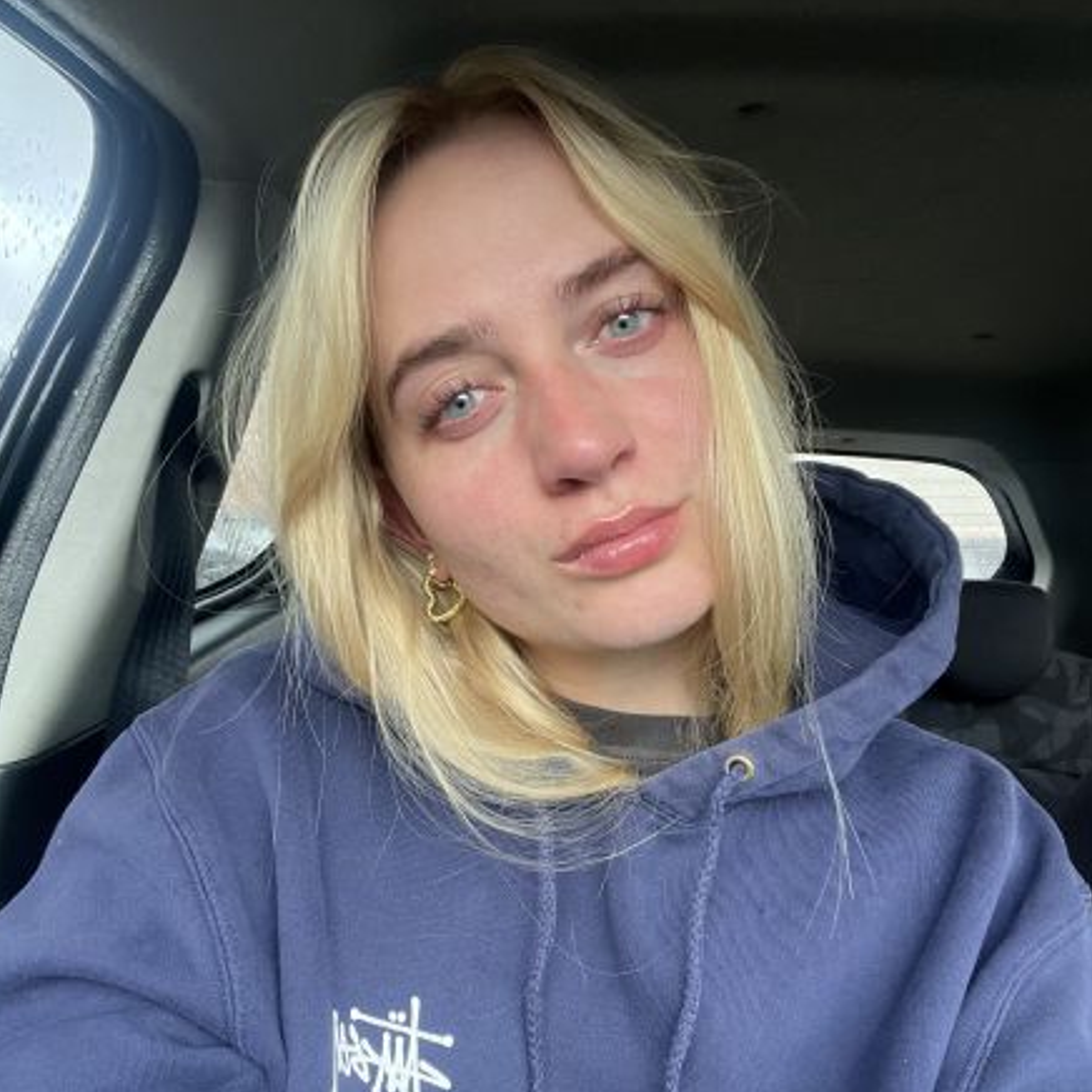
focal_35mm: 28
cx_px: 541
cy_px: 609
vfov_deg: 57.2
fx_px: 999
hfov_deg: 57.3
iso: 80
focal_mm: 2.71
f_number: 2.2
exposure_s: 1/121
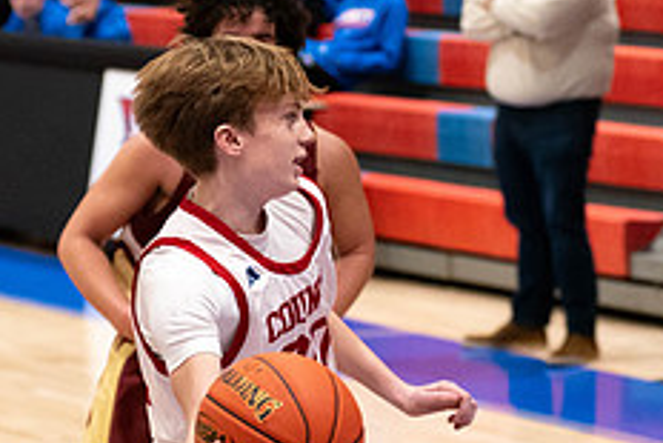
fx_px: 3833
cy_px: 335
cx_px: 307
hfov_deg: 9.9
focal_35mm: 208
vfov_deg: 6.6
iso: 5000
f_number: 2.8
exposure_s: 1/1000
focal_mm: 70
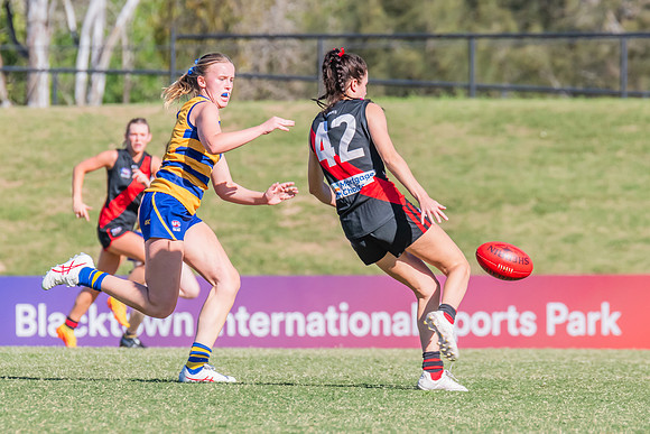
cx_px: 416
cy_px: 218
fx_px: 13964
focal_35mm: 773
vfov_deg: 1.8
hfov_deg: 2.7
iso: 800
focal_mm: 420
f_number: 10
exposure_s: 1/1250
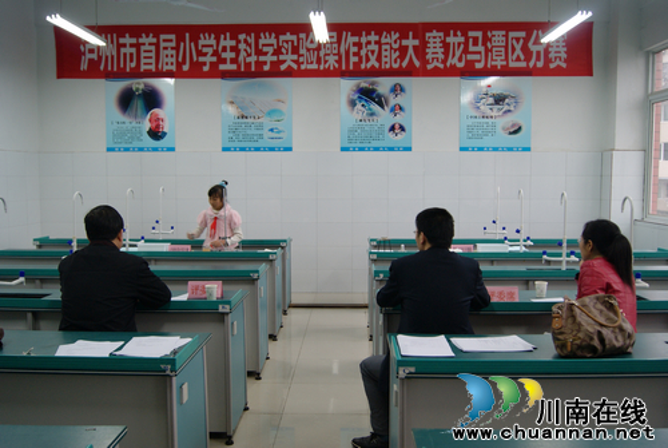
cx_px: 334
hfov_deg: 57.2
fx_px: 613
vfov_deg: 40.1
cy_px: 224
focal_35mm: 33
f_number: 4
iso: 250
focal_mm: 22
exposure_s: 1/40
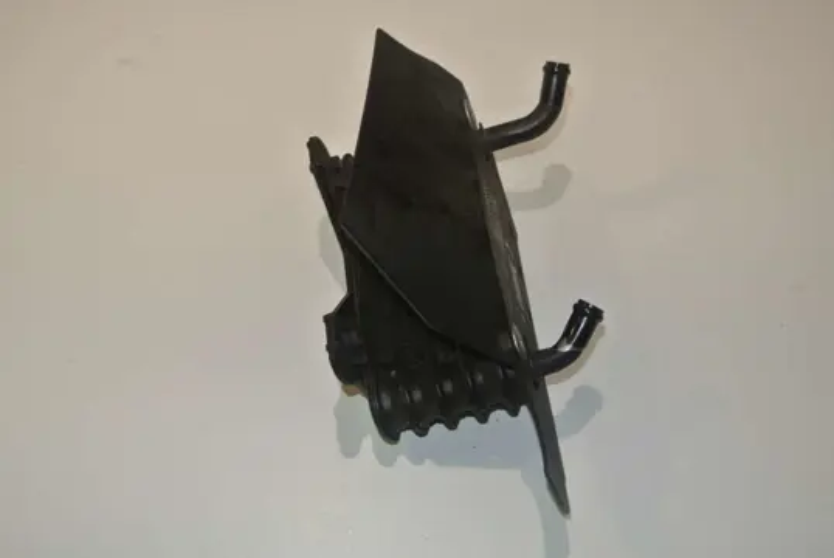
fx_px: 974
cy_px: 279
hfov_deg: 46.4
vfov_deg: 32.0
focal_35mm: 42
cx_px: 417
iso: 200
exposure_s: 1/60
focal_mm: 15.7
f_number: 4.2
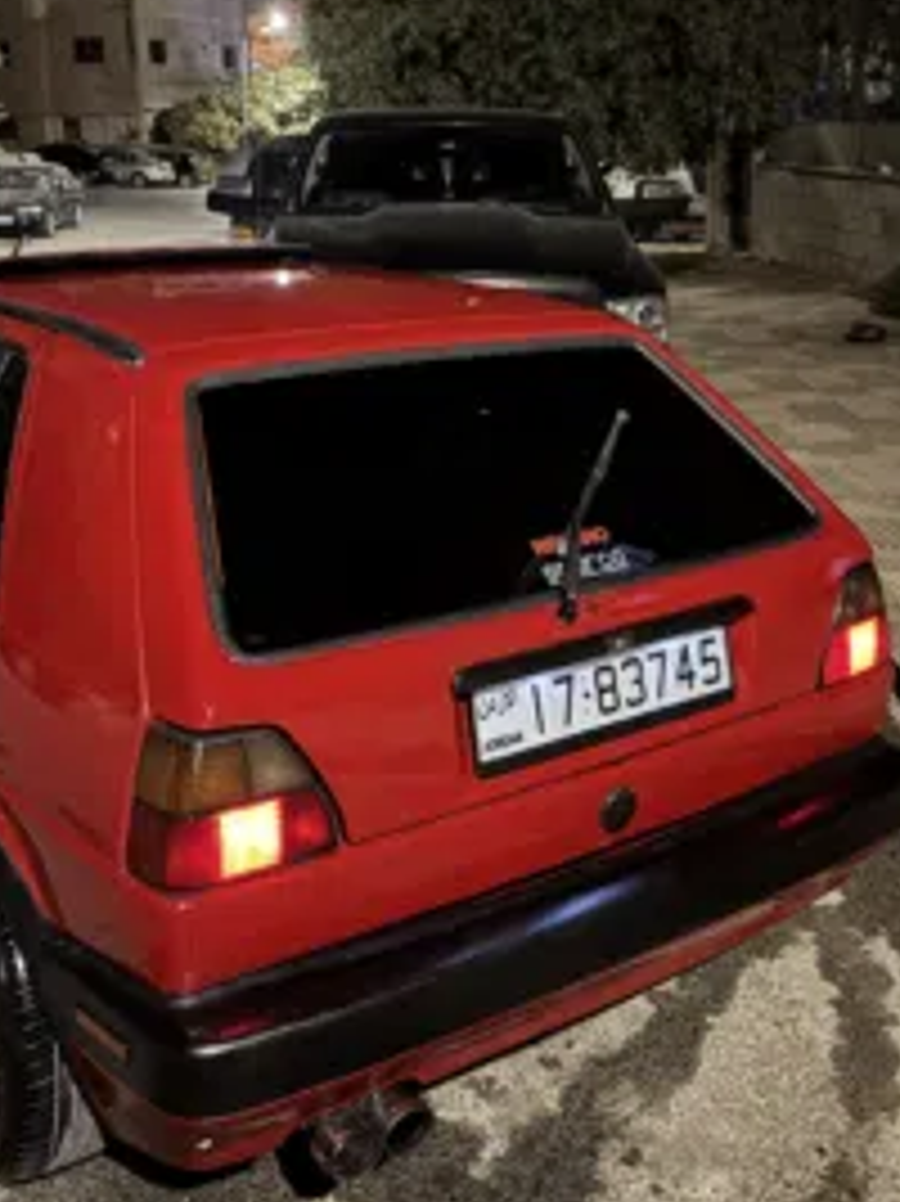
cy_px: 432
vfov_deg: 47.3
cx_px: 446
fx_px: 1353
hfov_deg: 36.8
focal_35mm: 39
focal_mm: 5.96
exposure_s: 1/9
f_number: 1.6
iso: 1000
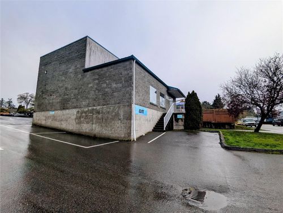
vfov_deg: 78.2
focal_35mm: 16
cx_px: 142
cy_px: 106
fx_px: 131
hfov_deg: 94.4
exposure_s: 1/406
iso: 52
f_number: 2.2
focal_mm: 2.35
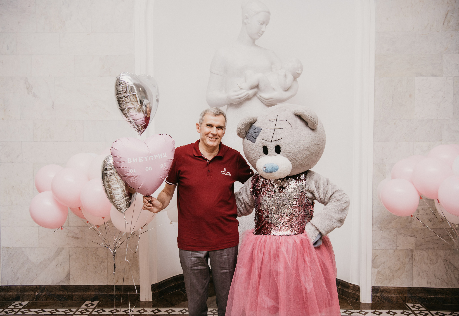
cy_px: 158
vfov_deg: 38.2
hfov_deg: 53.3
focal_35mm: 35
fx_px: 457
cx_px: 224
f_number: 4
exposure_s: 1/160
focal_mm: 34
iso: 320
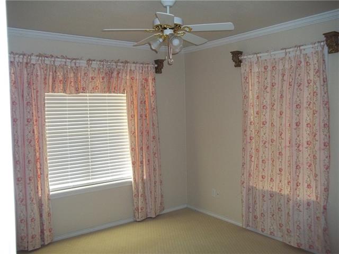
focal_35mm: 32
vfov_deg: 44.2
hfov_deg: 56.8
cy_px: 127
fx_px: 313
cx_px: 170
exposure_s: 1/30
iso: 160
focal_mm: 5.7
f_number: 2.9
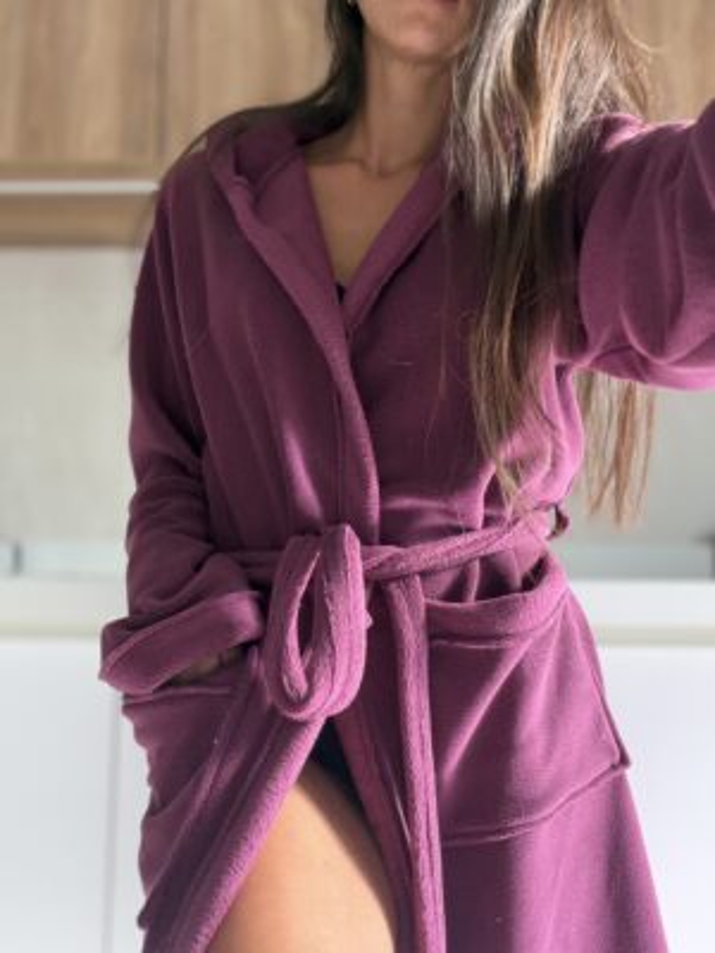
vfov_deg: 60.0
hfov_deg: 46.8
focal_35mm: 30
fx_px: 826
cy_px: 476
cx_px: 358
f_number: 1.9
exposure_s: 1/50
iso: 64
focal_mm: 2.71
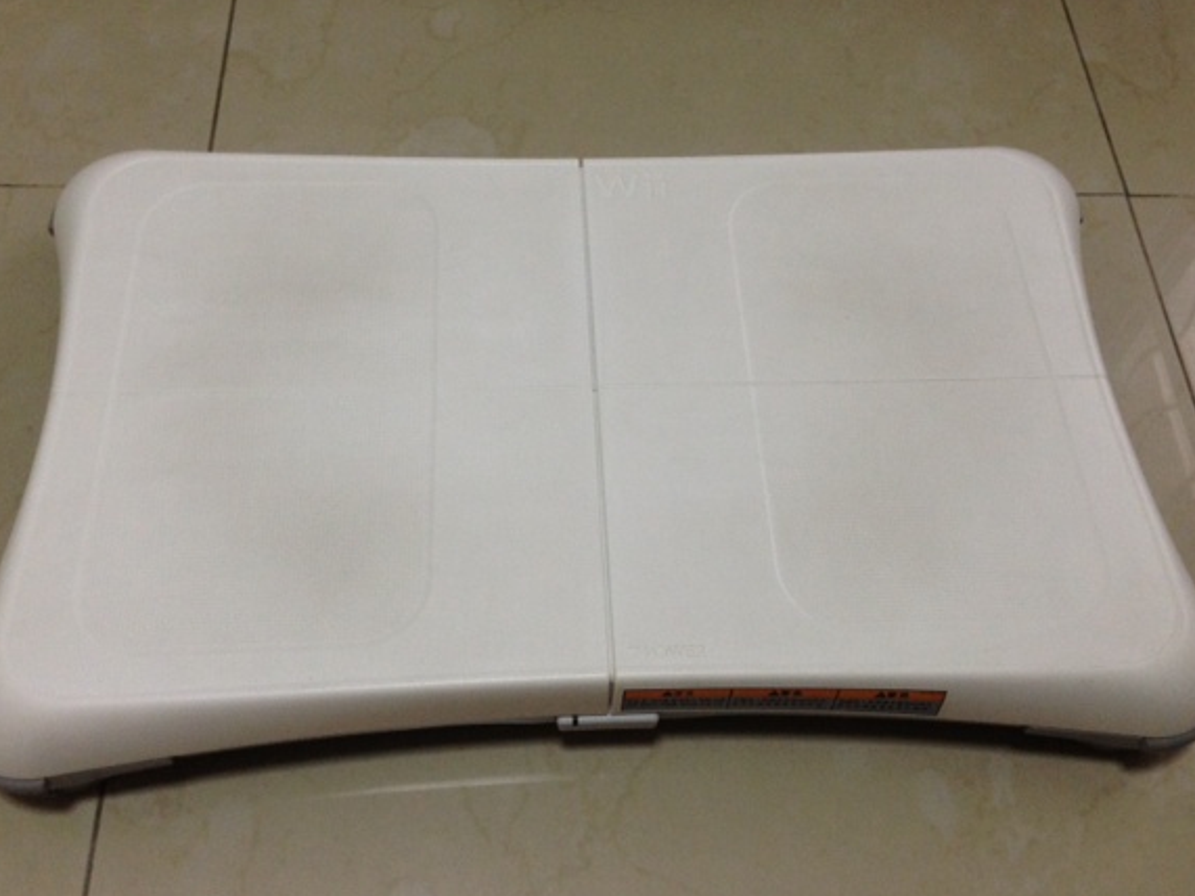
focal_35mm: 37
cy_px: 446
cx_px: 592
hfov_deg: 50.1
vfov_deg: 38.7
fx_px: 1277
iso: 160
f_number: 2.4
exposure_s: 1/20
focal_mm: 4.12
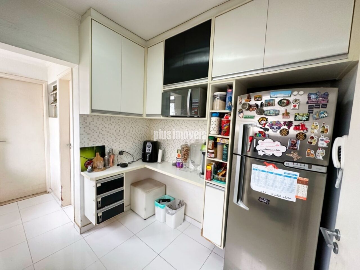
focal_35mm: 14
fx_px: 146
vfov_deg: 85.7
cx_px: 180
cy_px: 135
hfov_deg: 102.1
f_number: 2.2
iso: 250
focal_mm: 2.22
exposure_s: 1/120
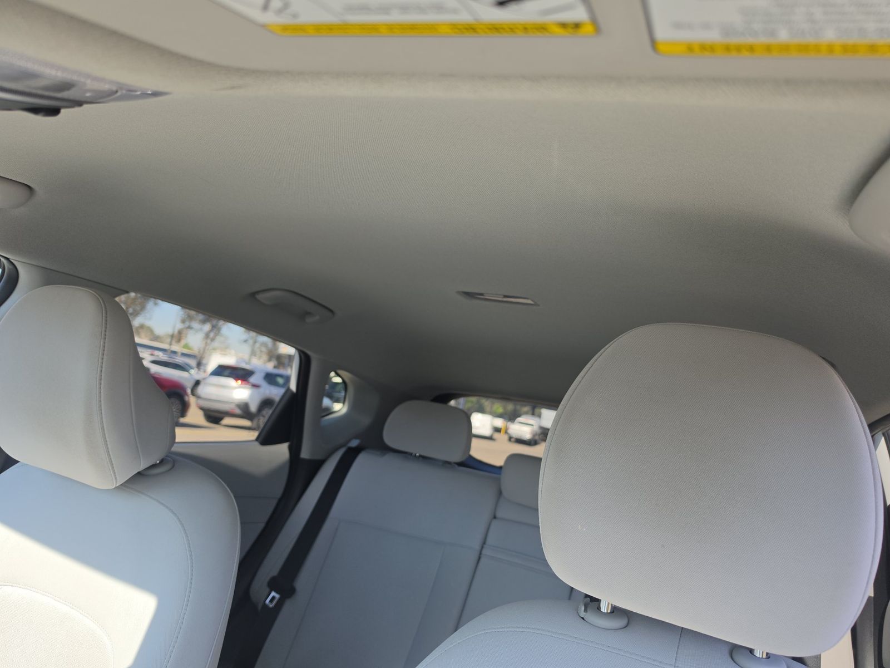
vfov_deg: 58.9
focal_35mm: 23
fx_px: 591
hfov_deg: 73.9
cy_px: 334
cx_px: 445
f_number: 1.4
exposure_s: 1/223
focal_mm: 6.5
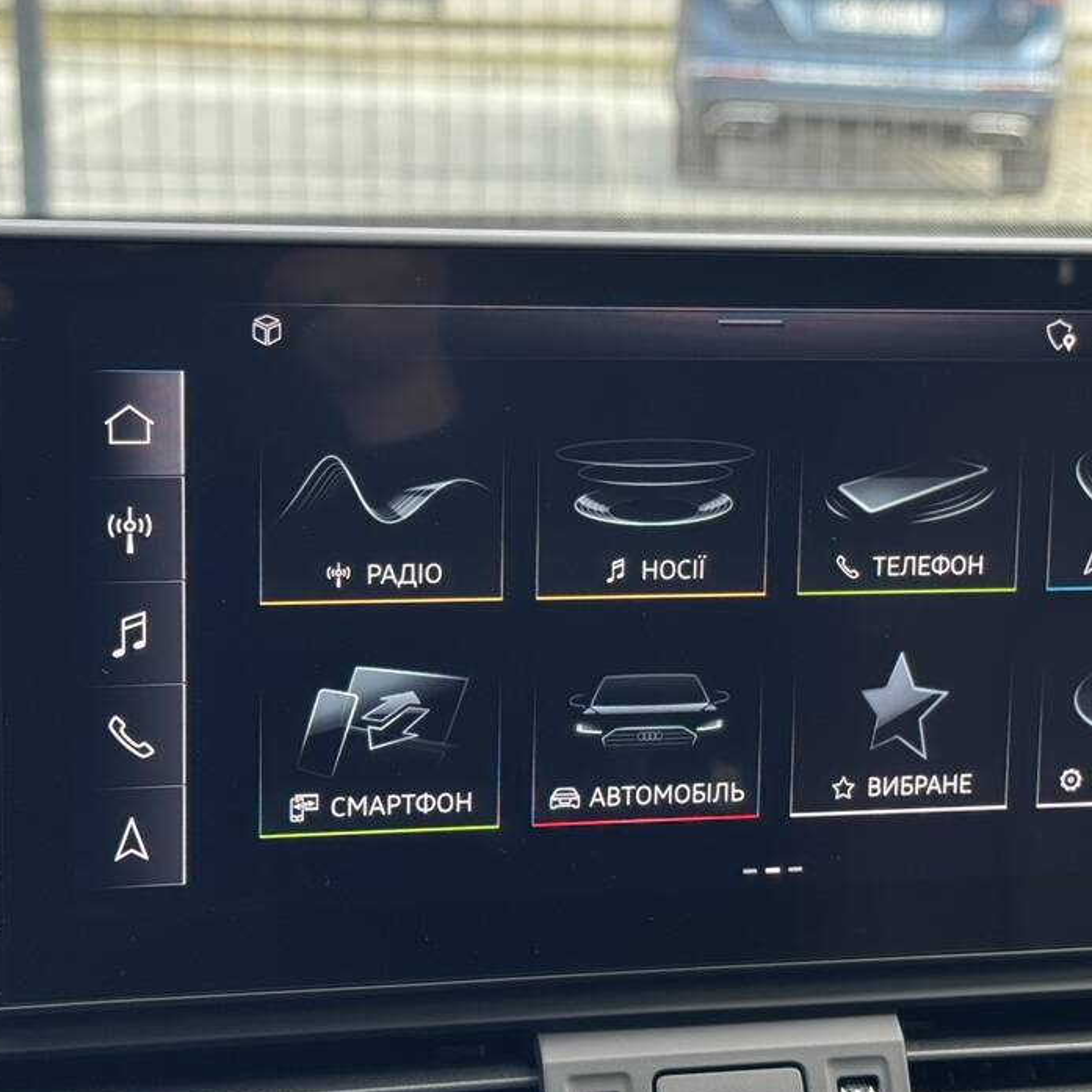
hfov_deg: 23.6
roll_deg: -1.2
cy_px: 541
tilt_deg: -14.8
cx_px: 691
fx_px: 2605
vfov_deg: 23.7
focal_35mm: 73
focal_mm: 6.76
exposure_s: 1/185
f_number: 1.78
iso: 50
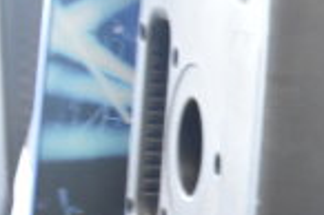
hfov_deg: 14.7
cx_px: 657
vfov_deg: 12.1
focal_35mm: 113
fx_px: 1016
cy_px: 114
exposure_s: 1/30
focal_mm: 18
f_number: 3.5
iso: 1600
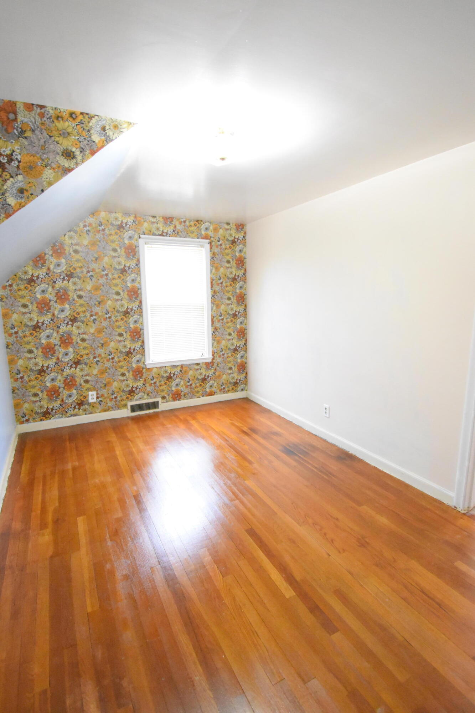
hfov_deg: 69.6
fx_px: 341
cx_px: 238
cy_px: 356
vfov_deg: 92.4
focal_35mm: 17
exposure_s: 1/125
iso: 6400
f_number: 4.8
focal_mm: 11.5
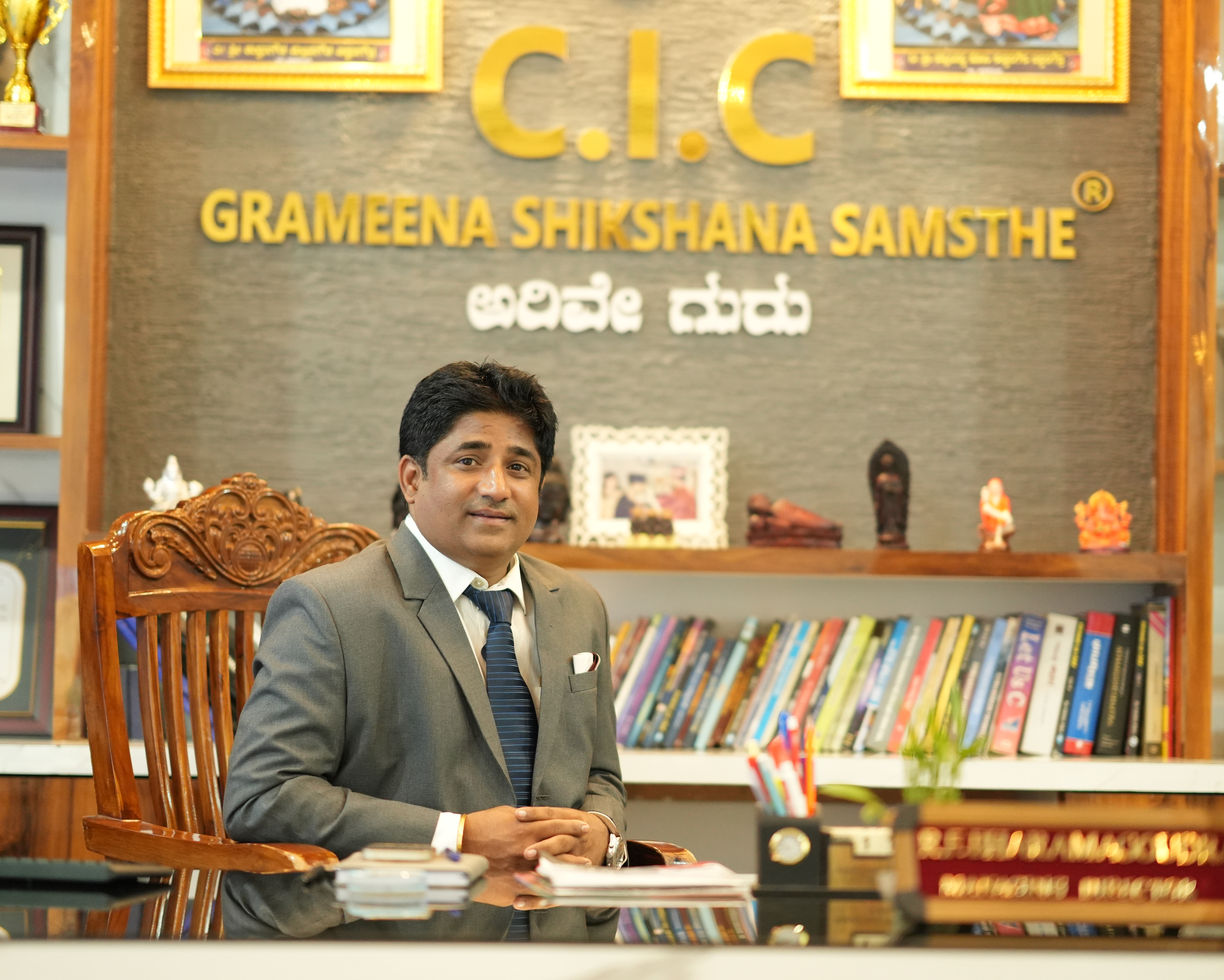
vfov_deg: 16.0
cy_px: 491
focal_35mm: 96
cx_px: 632
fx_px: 3478
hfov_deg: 20.0
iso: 3200
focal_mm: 85
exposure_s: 1/200
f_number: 1.4
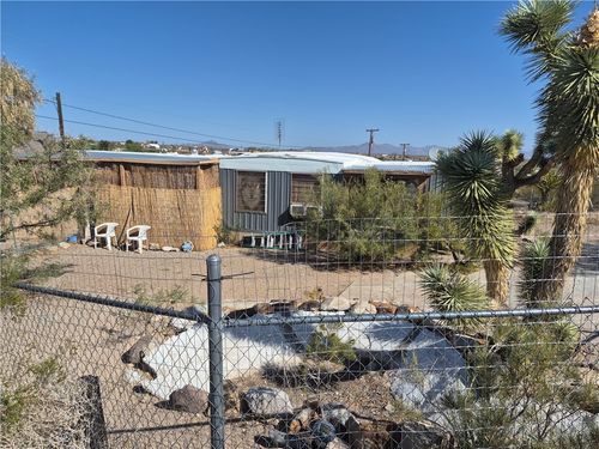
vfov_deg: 58.9
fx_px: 398
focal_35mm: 23
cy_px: 224
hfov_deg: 73.9
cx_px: 300
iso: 80
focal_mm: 5.4
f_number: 1.8
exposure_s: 1/7696
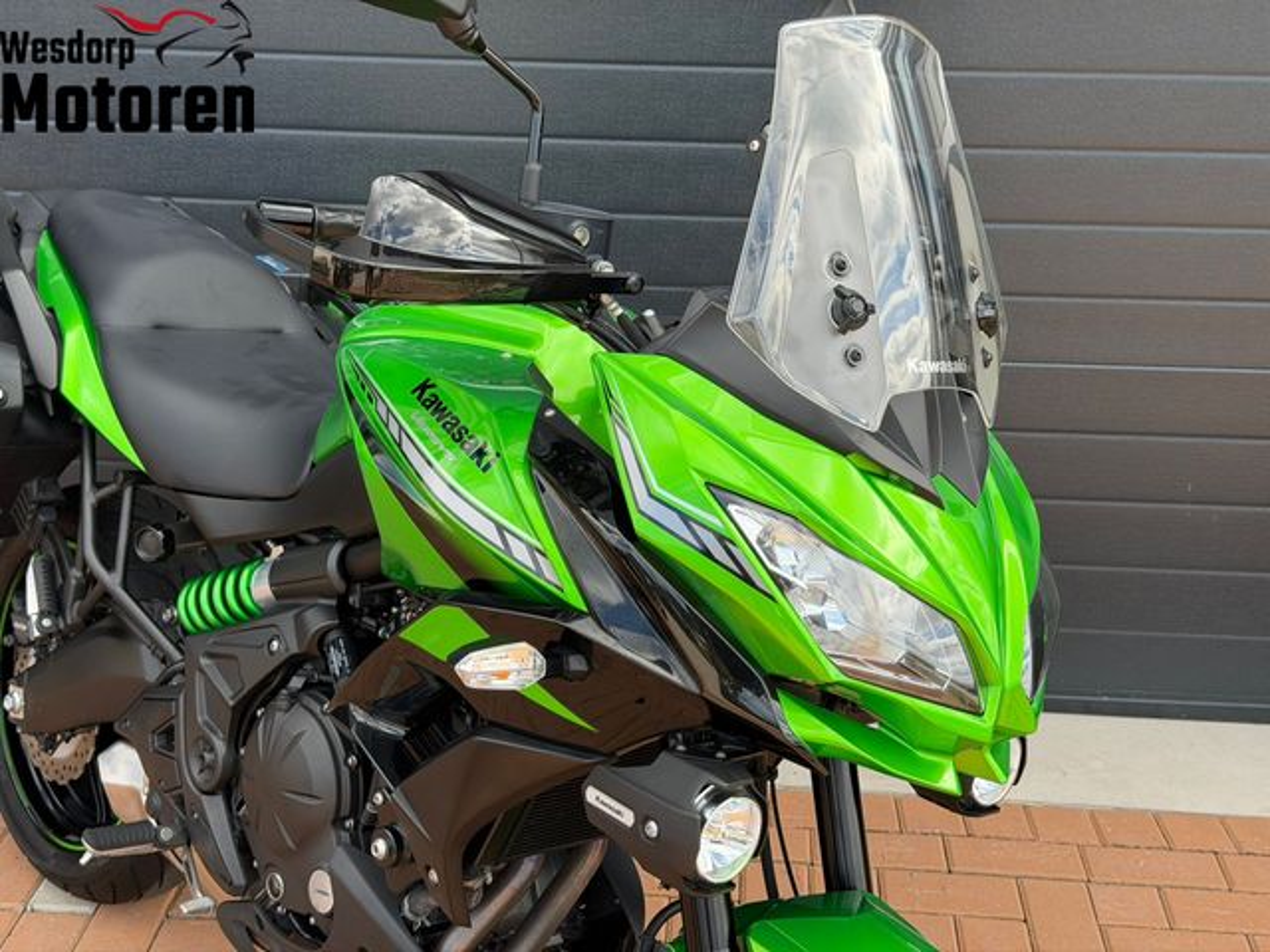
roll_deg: +0.5
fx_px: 1761
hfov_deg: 39.7
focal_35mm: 48
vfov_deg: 30.3
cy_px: 476
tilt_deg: -19.7
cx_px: 635
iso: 64
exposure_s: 1/917
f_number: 1.78
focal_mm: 6.76
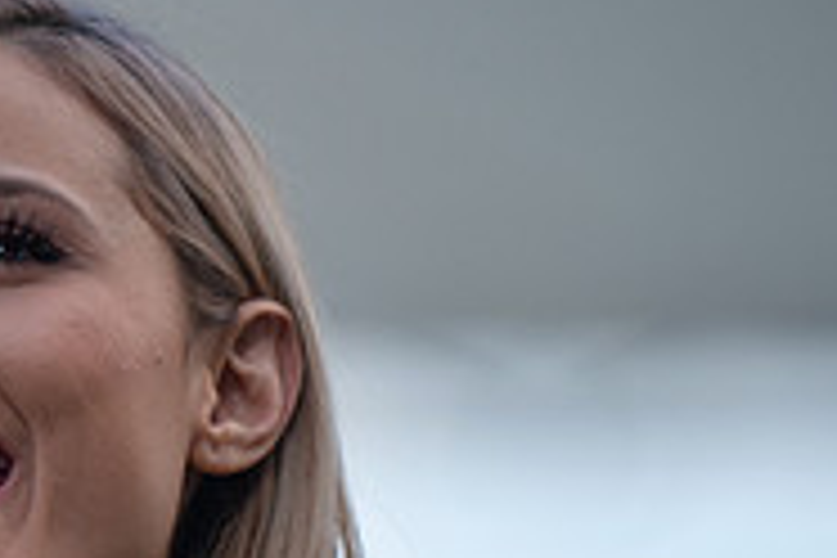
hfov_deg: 3.3
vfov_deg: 2.2
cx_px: -76
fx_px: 14507
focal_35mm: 624
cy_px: 302
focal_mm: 200
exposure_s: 1/1250
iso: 250
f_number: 2.8
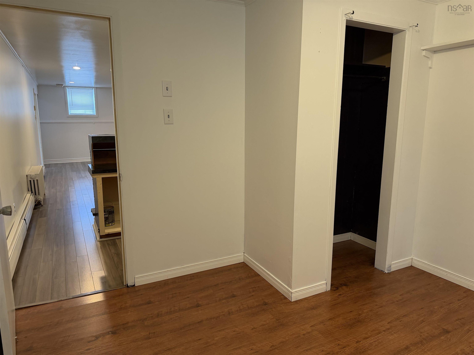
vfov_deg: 56.8
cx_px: 237
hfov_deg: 71.6
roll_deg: -0.3
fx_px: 329
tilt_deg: -9.5
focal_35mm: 24
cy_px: 178
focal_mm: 6.76
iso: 250
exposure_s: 1/60
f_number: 1.78
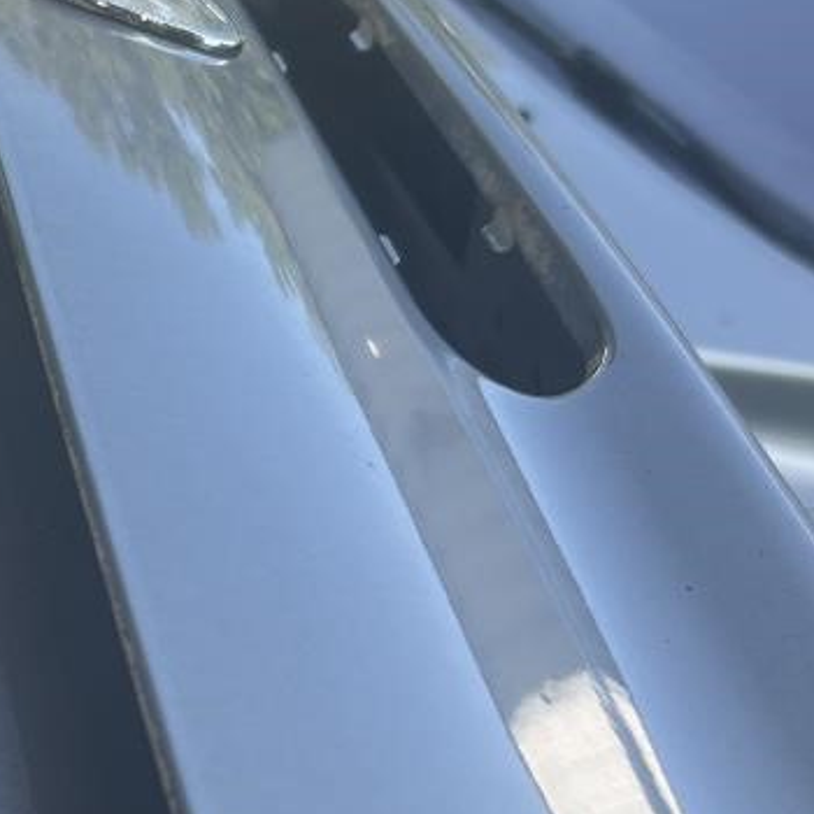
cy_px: 544
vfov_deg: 20.6
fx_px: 2235
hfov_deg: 19.2
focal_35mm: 84
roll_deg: -18.7
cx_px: -223
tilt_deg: -30.2
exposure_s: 1/504
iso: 50
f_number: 1.5
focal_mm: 5.7
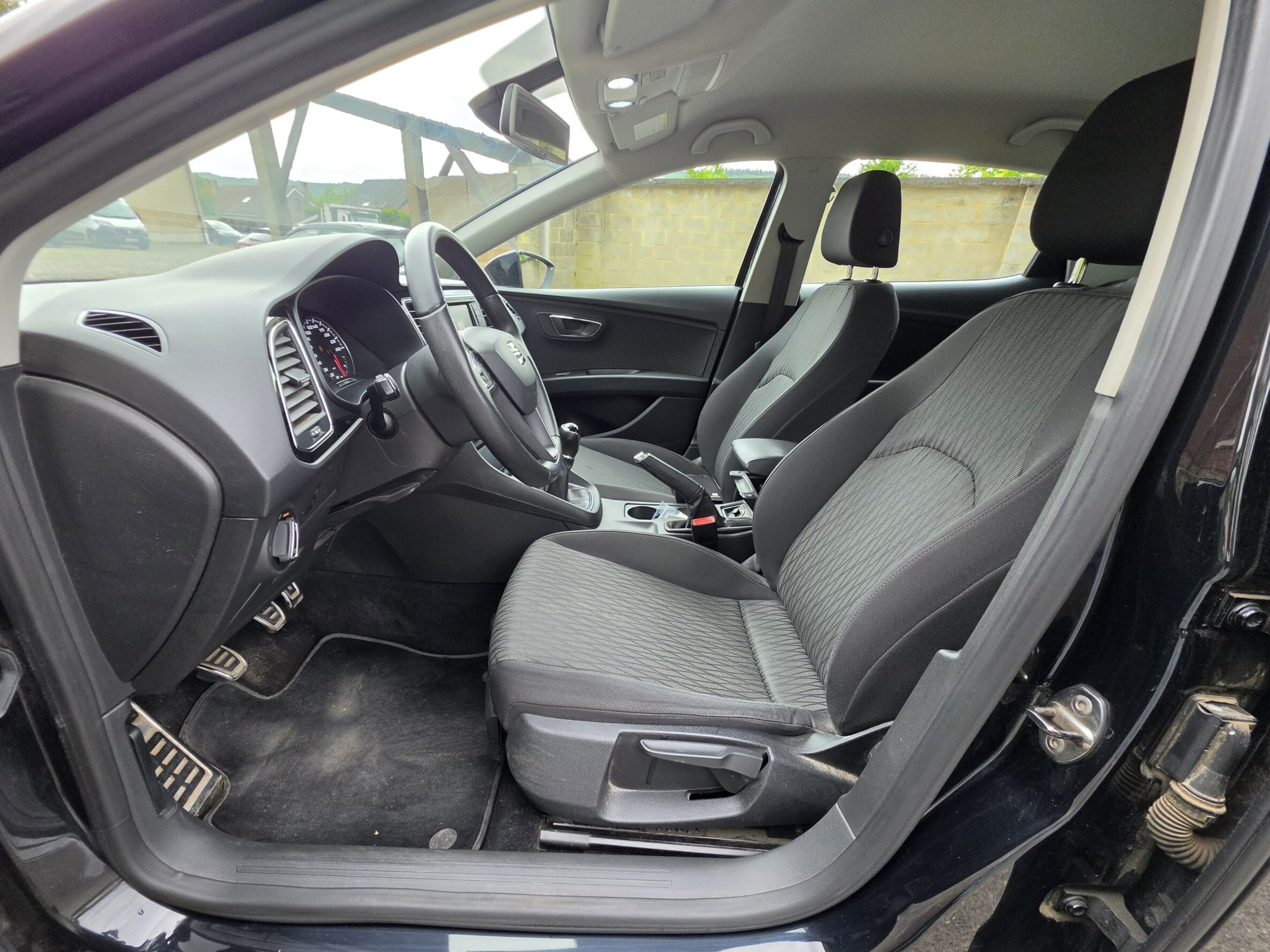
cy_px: 512
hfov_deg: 102.0
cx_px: 612
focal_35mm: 14
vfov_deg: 85.5
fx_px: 514
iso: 200
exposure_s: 1/120
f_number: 1.9
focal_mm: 2.2
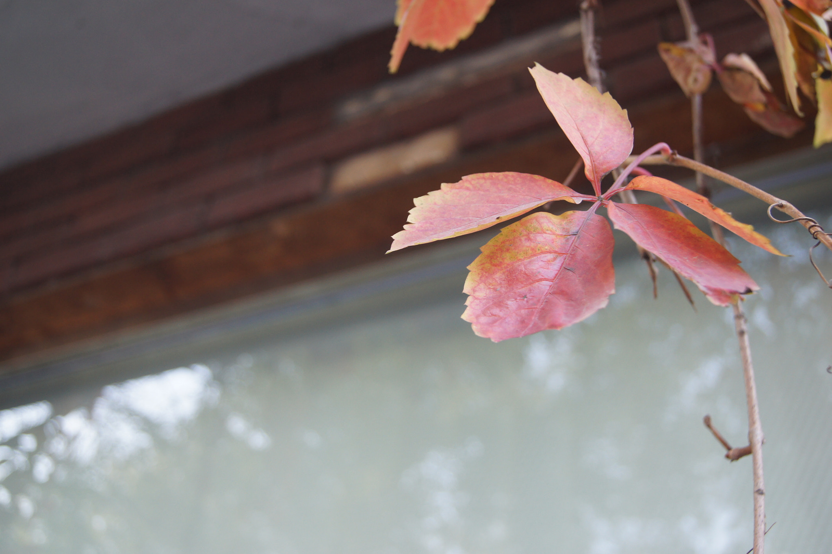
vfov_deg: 34.2
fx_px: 901
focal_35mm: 39
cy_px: 277
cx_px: 416
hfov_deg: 49.6
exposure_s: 1/50
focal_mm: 26
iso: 400
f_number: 4.5
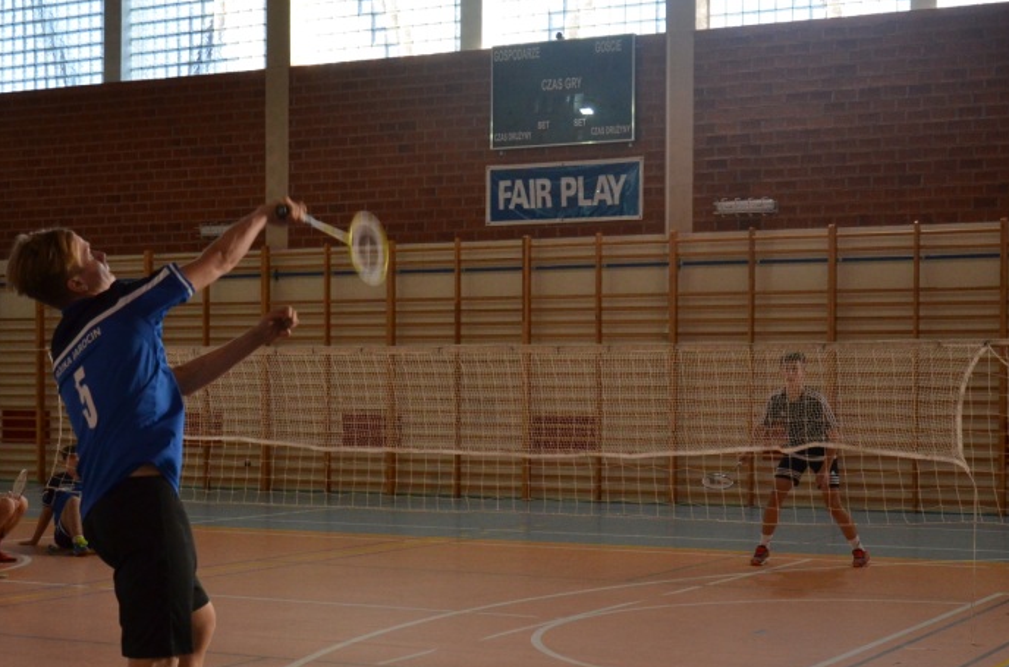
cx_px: 531
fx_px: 1873
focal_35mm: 67
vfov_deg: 20.2
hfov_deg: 30.1
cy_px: 424
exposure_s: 1/500
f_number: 4.2
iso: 1600
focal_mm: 30
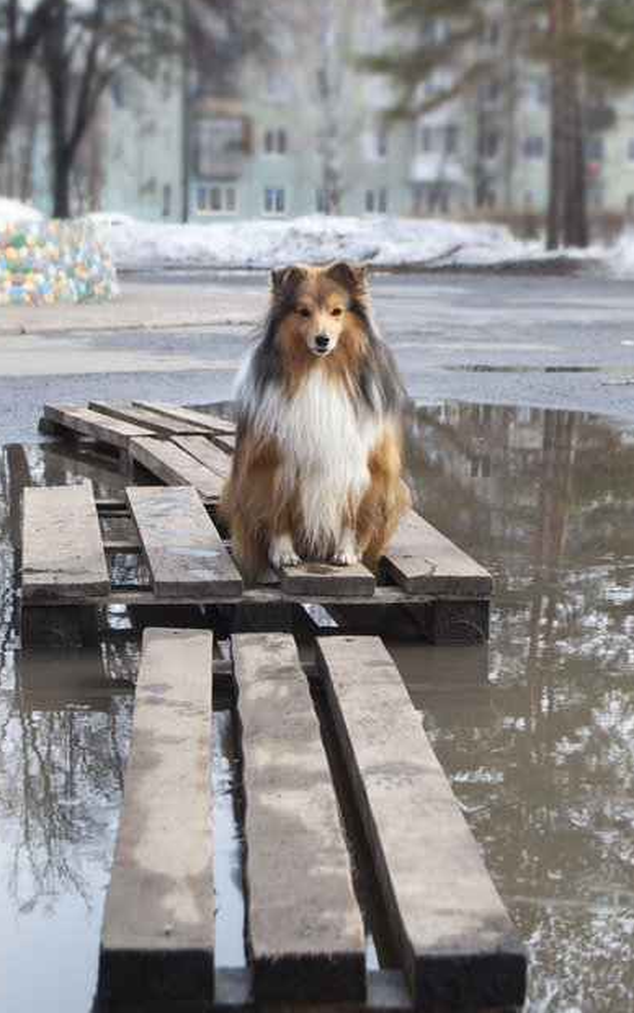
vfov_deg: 27.5
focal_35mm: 75
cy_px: 477
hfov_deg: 17.4
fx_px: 2072
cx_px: 313
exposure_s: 1/200
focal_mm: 38
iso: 200
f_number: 5.6
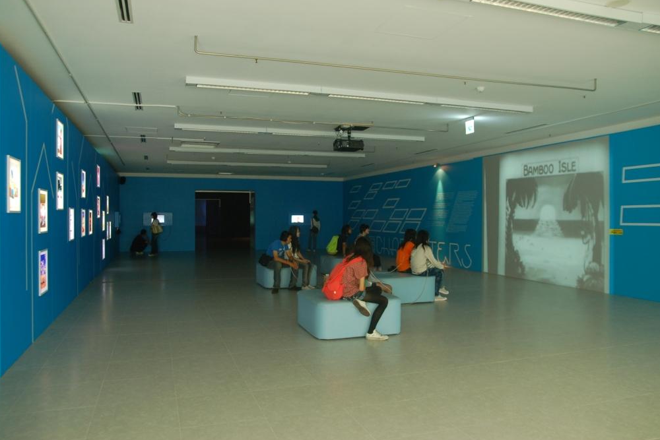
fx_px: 816
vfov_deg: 30.2
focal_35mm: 45
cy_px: 219
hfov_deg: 44.0
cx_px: 332
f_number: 4.5
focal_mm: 29
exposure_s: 1/4
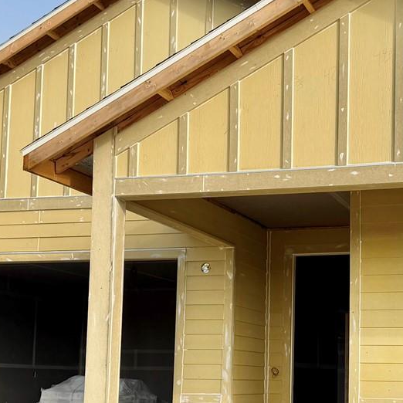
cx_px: 310
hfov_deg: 26.1
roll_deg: -0.6
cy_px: 289
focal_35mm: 65
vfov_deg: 26.2
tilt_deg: +5.1
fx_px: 856
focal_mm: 6.76
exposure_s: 1/3279
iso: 80
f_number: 1.78
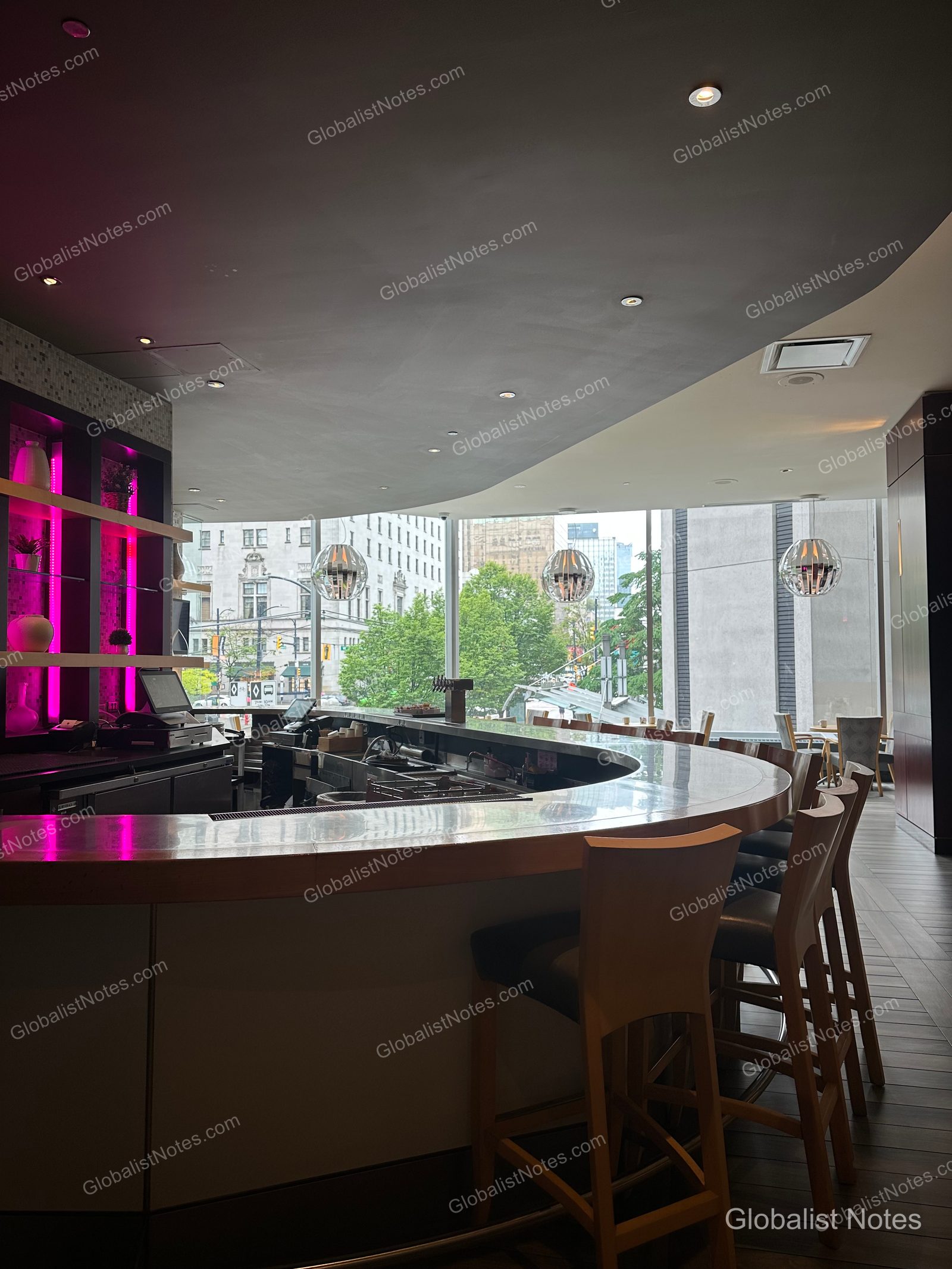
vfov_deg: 71.6
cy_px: 634
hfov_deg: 56.8
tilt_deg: +3.2
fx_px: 880
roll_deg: -0.6
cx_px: 476
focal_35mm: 24
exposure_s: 1/125
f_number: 1.78
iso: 80
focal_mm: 6.86
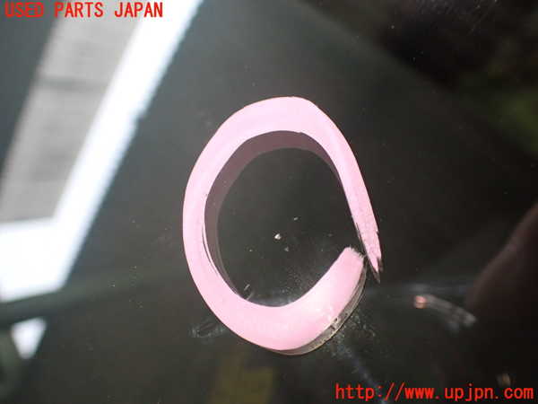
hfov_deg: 60.0
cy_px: 202
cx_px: 269
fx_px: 466
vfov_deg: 46.8
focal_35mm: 30
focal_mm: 5.4
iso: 400
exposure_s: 1/125
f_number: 2.3
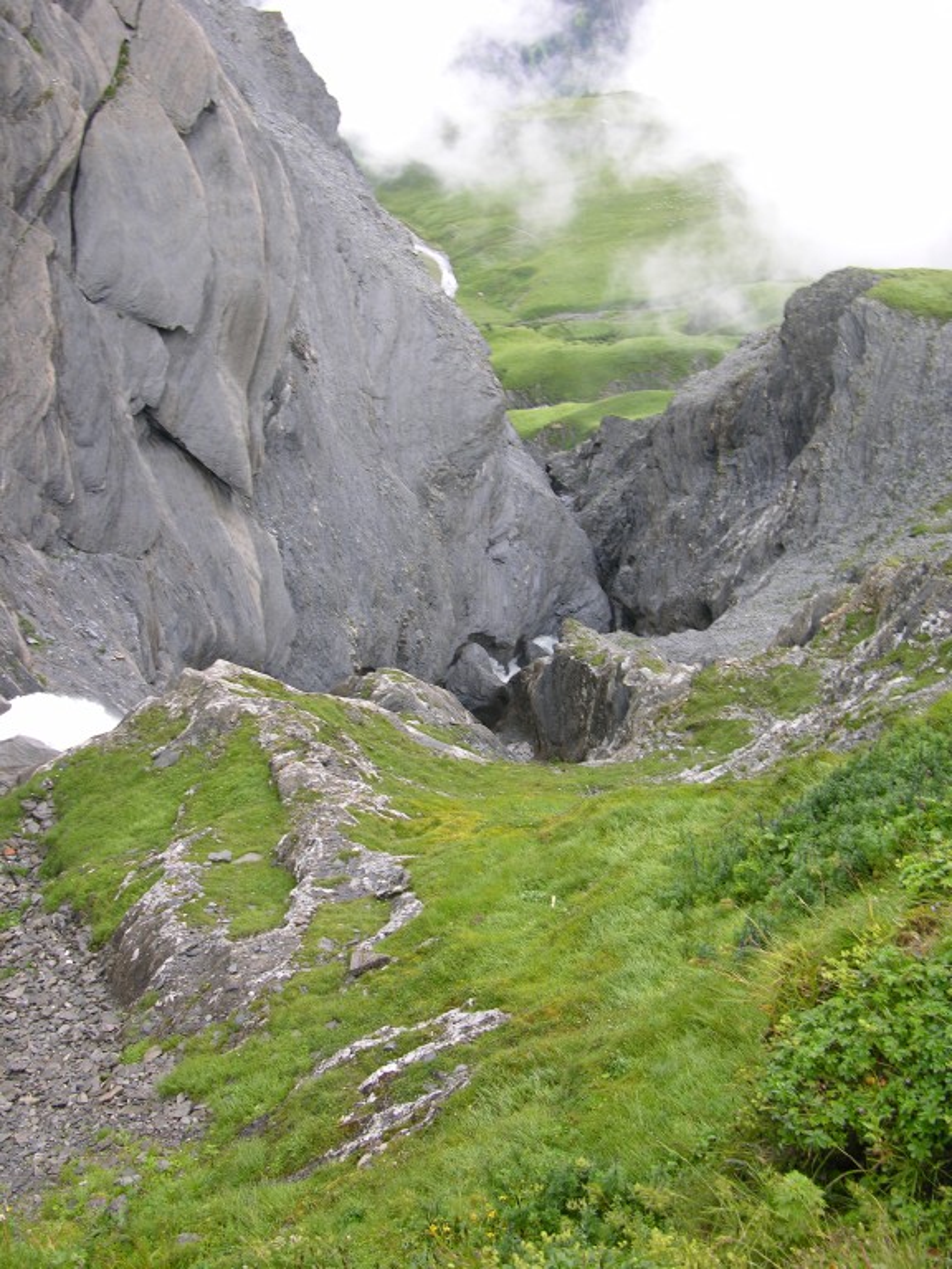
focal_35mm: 35
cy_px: 634
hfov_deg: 40.7
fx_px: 1283
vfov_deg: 52.6
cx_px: 476
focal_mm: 8.9
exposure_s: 1/37.8
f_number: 3.2
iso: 50
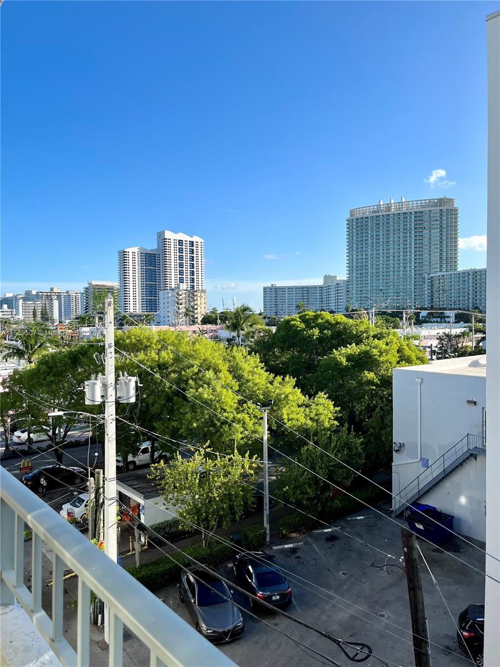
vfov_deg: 67.3
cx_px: 250
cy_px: 334
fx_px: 501
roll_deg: +1.9
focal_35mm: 26
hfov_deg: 53.1
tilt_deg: -1.1
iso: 50
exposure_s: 1/2632
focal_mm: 5.1
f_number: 1.6
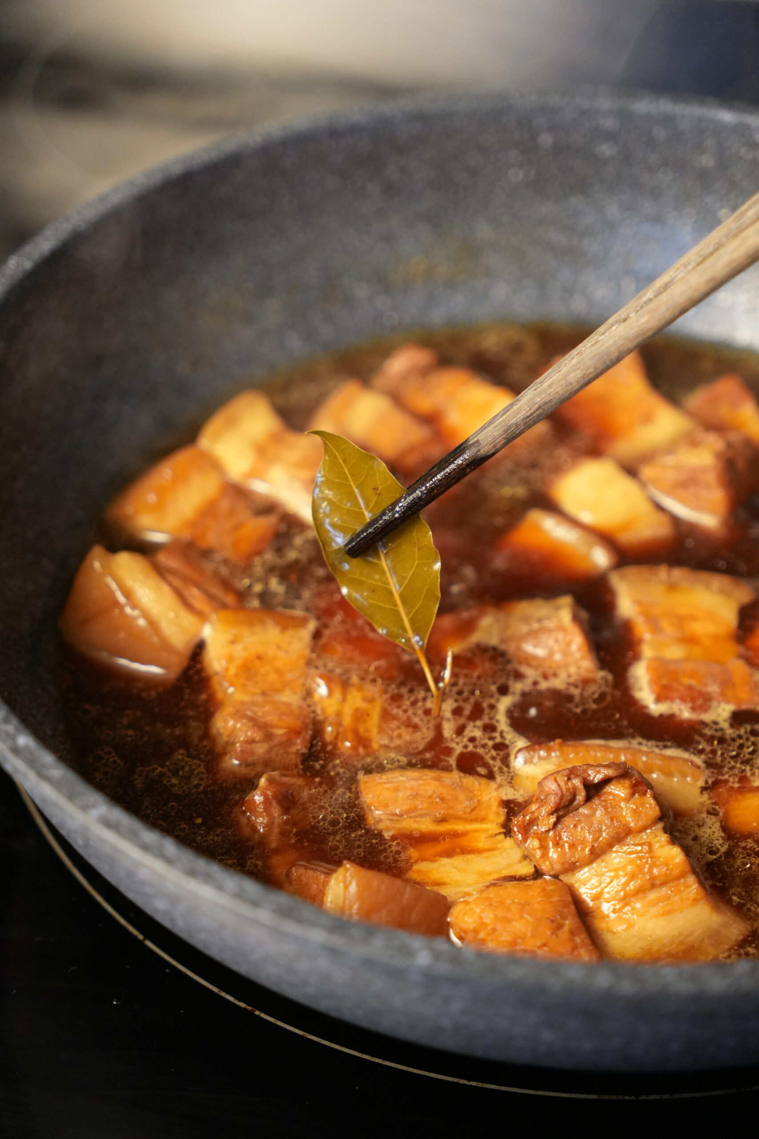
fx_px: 1883
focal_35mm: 60
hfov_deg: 22.8
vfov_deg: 33.6
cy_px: 570
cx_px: 380
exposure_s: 1/160
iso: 2500
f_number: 2.8
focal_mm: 39.7
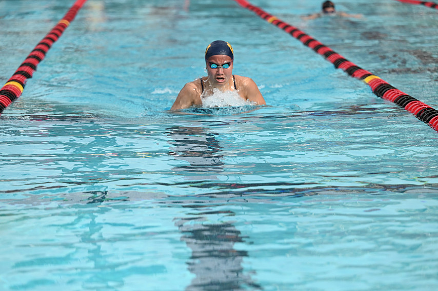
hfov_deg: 17.8
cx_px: 219
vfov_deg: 11.9
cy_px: 146
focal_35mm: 115
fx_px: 1398
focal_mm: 115
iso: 400
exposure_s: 1/5000
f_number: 3.2
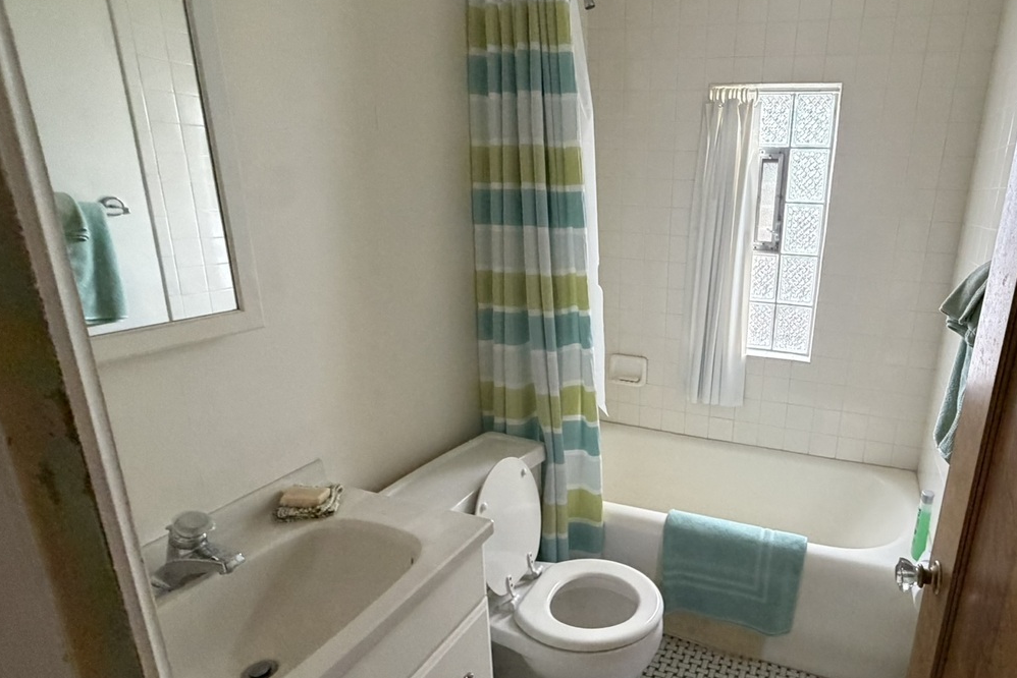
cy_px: 372
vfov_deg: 59.4
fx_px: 593
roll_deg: -3.2
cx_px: 673
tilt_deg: -17.0
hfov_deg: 78.7
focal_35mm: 21
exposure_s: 1/60
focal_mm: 2.22
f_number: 2.2
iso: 500
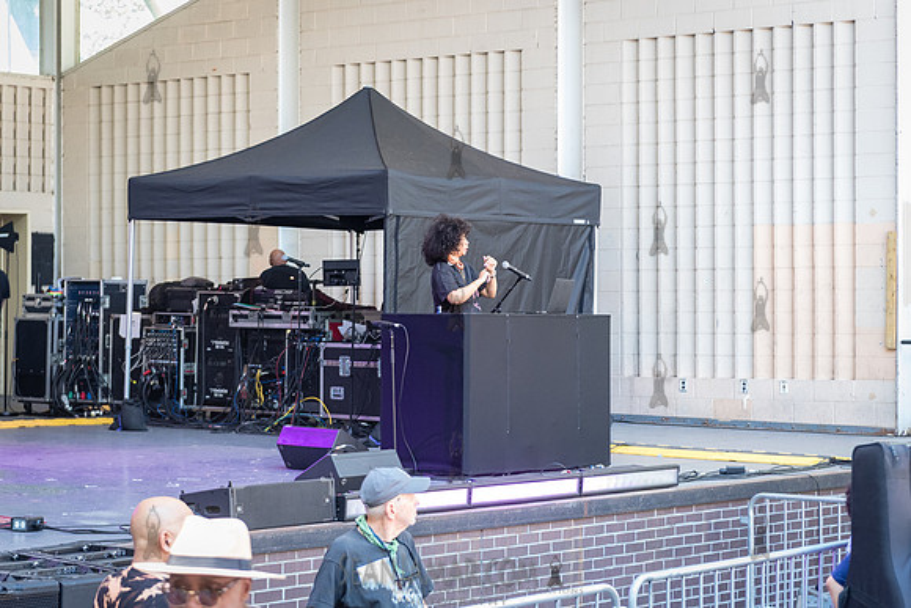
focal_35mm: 86
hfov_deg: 23.8
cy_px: 281
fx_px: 2164
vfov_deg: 16.0
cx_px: 455
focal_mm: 70
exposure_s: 1/250
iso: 2000
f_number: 3.5
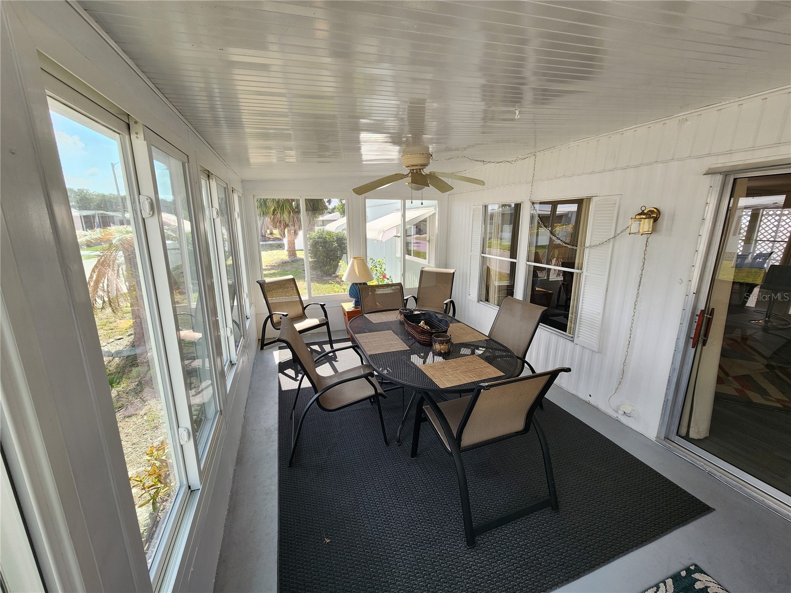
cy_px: 296
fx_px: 297
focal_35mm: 13
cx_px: 396
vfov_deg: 89.9
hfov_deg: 106.2
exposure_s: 1/204
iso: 50
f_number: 2.2
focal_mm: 2.2
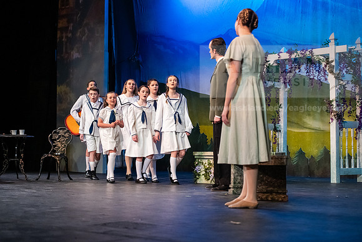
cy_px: 121
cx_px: 181
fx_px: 704
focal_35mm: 70
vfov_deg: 19.5
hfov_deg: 28.8
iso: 4000
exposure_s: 1/250
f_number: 3.5
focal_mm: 70
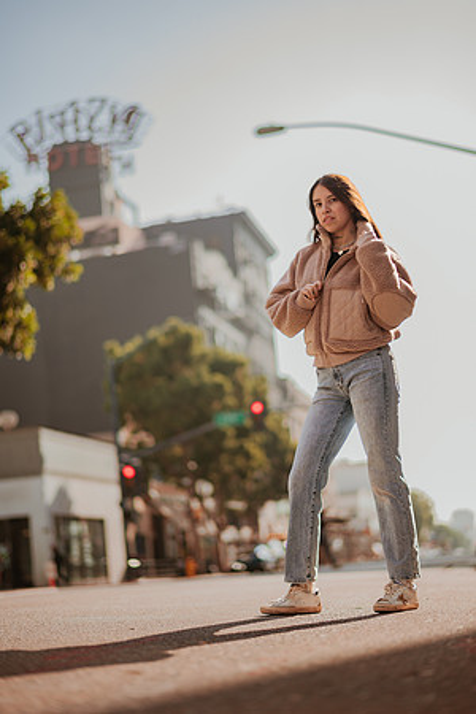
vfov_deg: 34.5
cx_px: 238
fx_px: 1150
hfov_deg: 23.4
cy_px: 357
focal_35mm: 58
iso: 50
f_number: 1.4
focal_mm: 58
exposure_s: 1/2500
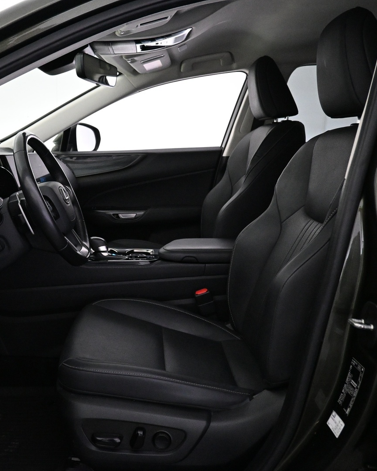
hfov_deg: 42.0
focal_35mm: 34
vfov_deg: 52.8
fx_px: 474
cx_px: 93
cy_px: 237
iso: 4000
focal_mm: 16
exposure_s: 1/125
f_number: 3.5
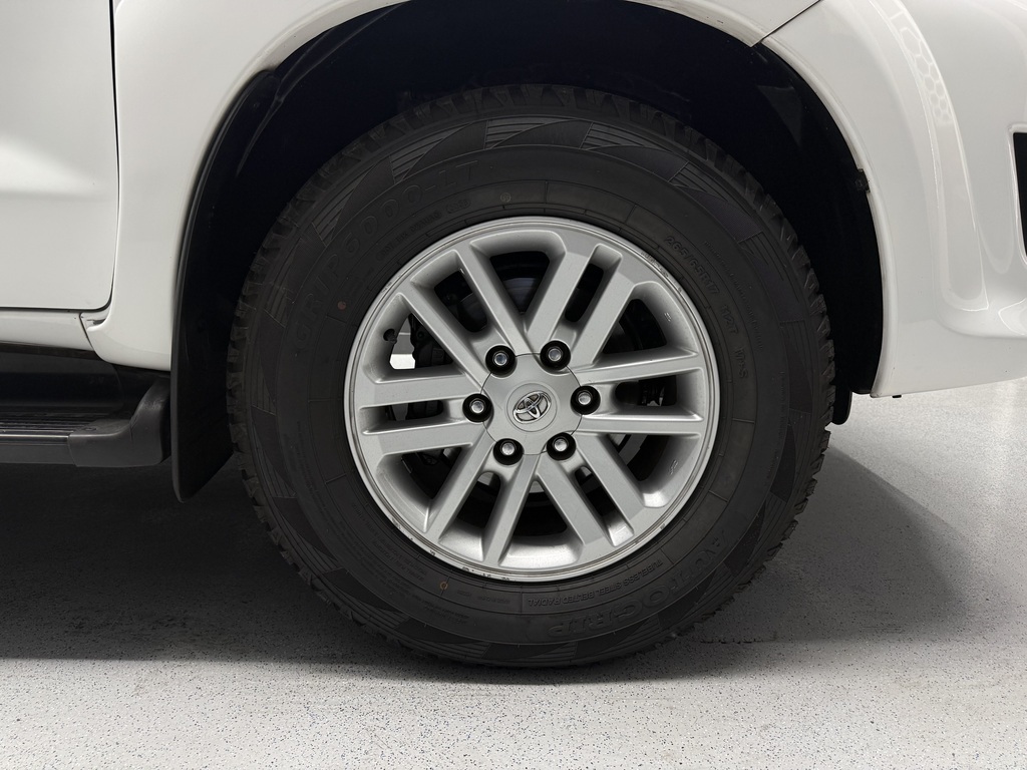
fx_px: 712
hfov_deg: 71.6
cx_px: 514
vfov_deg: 56.8
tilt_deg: -11.1
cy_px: 385
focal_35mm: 24
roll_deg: -0.1
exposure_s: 1/50
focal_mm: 6.76
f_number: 1.78
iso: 125
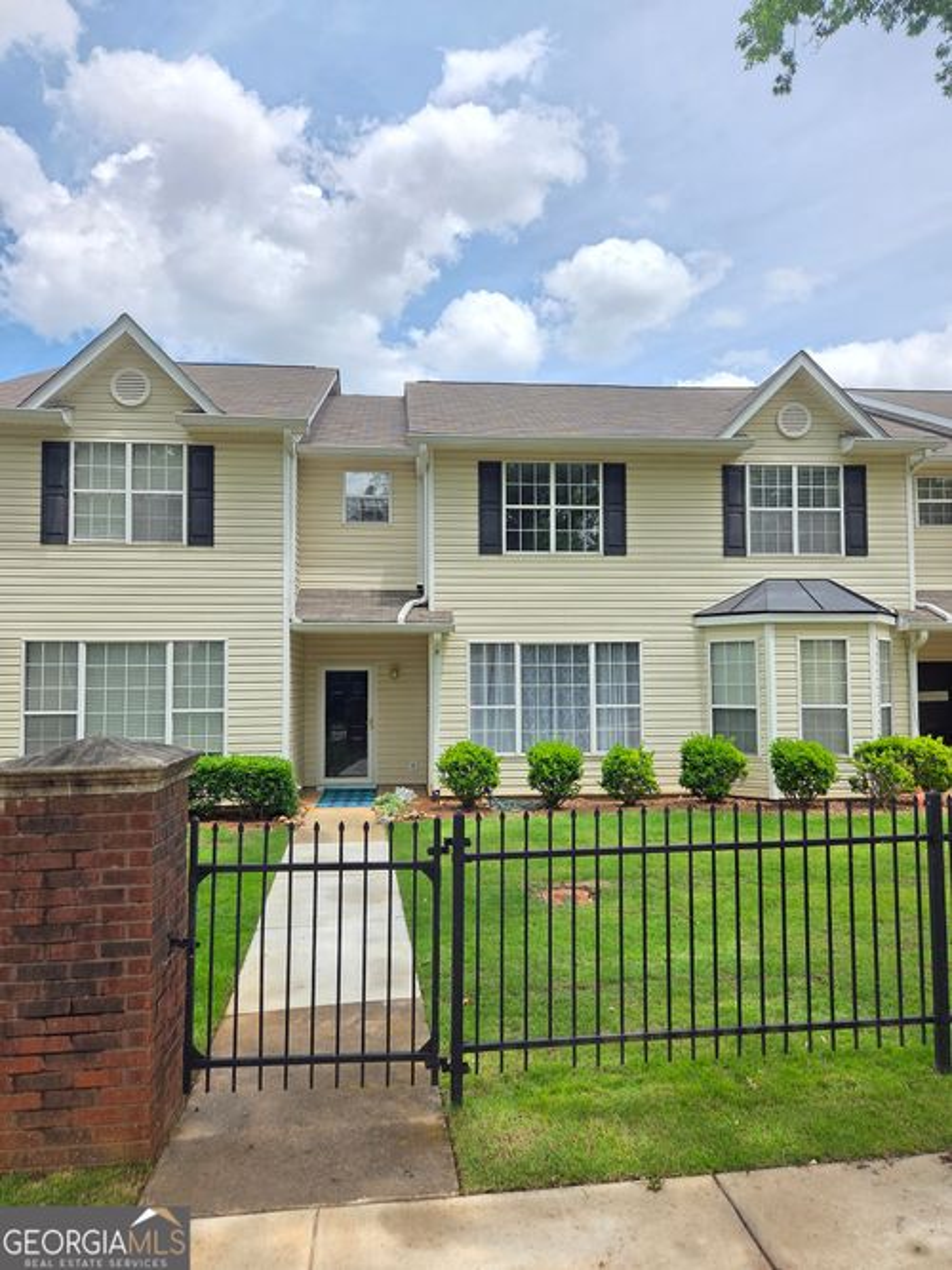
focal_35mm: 23
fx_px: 844
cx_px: 476
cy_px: 635
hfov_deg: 58.9
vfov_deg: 73.9
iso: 80
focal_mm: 5.4
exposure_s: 1/1709
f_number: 1.8
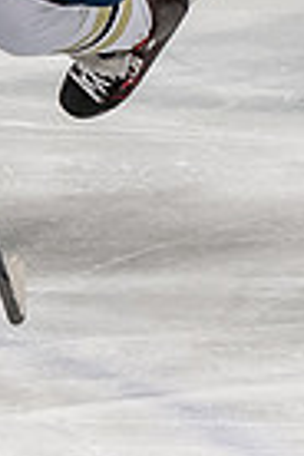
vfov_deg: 2.2
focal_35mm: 957
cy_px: -122
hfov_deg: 1.4
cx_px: 35
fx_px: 12121
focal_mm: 100
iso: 2000
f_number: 3.2
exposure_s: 1/800
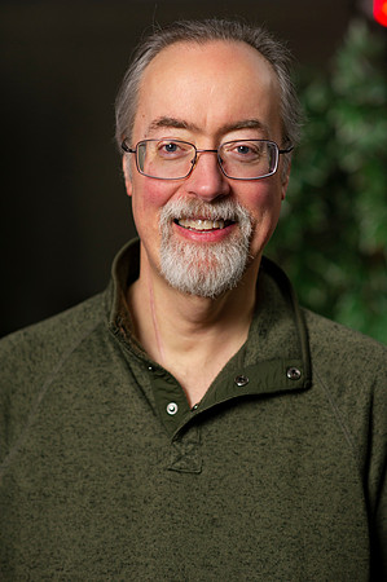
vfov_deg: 23.9
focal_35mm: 85
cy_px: 291
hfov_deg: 16.0
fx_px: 1374
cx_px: 194
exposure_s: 1/160
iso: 1000
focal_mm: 85
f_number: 3.2
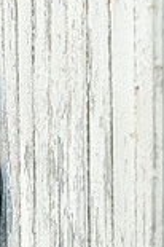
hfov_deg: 6.7
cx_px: -71
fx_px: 1390
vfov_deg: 10.0
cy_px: 311
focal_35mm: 203
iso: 400
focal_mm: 70
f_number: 5.6
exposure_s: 1/250
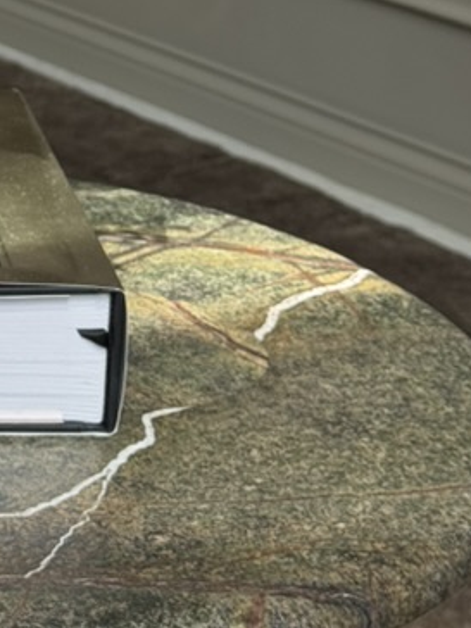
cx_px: -167
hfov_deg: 10.7
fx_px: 2449
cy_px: -145
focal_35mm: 135
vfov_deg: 14.1
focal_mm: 6.76
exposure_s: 1/700
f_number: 1.78
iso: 64
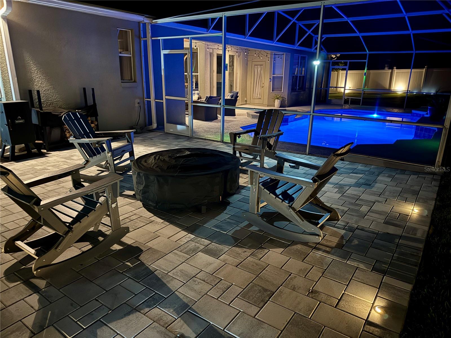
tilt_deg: -16.9
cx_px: 226
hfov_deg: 71.6
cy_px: 169
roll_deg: -0.5
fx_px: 313
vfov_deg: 56.8
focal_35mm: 24
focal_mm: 6.76
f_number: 1.78
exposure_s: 1/9
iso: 1600
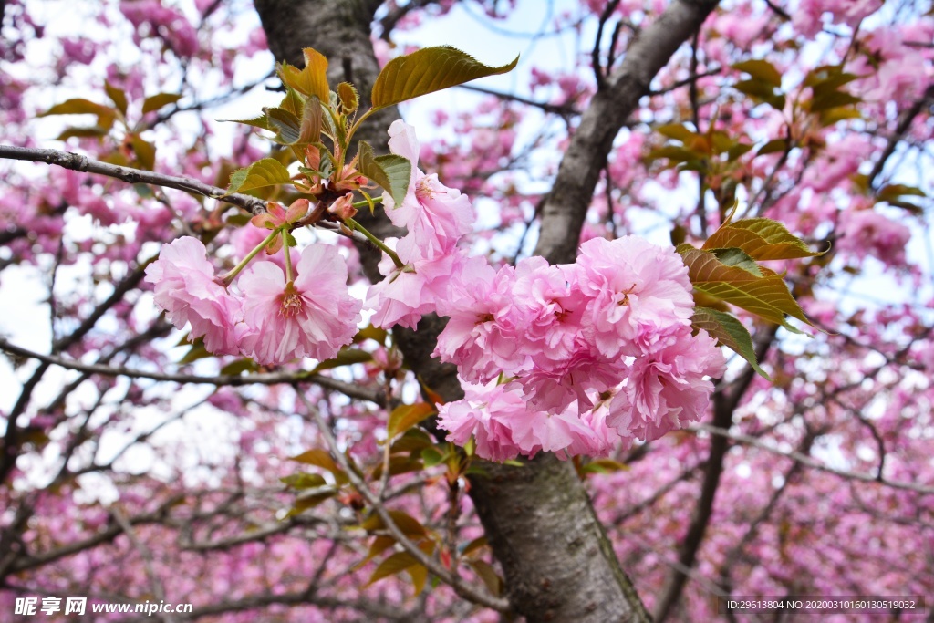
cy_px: 312
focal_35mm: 45
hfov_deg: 43.6
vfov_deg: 29.9
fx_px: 1168
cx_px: 467
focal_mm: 30
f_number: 8
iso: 200
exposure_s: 1/160
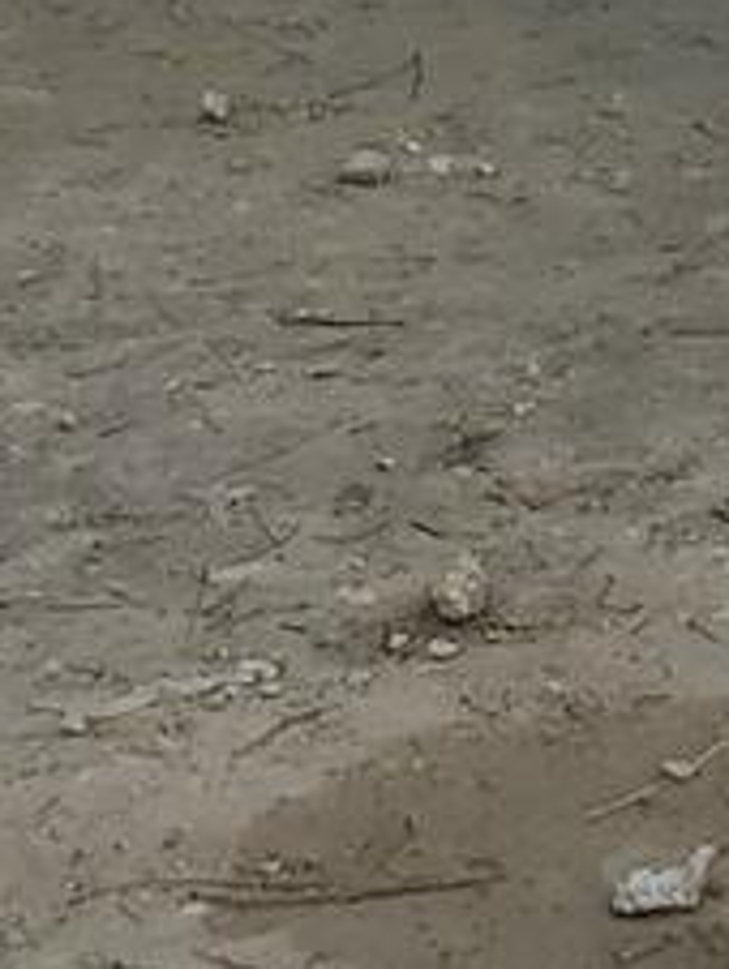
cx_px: 515
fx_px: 3868
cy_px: -763
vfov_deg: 13.0
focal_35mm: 138
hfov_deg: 10.8
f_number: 2.4
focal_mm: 4.3
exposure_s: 1/120
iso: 50
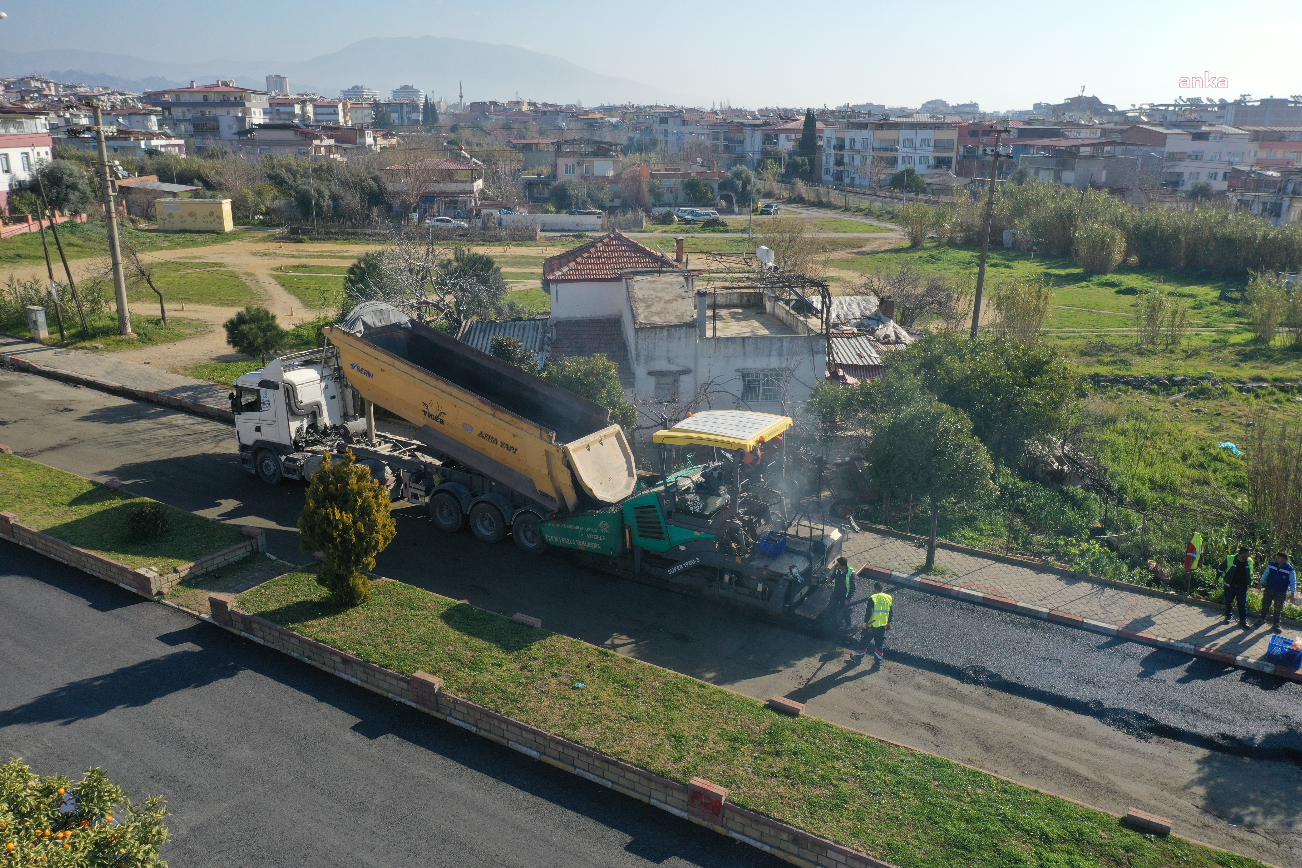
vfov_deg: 46.4
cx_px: 651
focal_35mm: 28
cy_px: 434
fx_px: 1013
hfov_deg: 65.5
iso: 100
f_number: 5.6
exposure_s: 1/500
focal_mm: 10.26
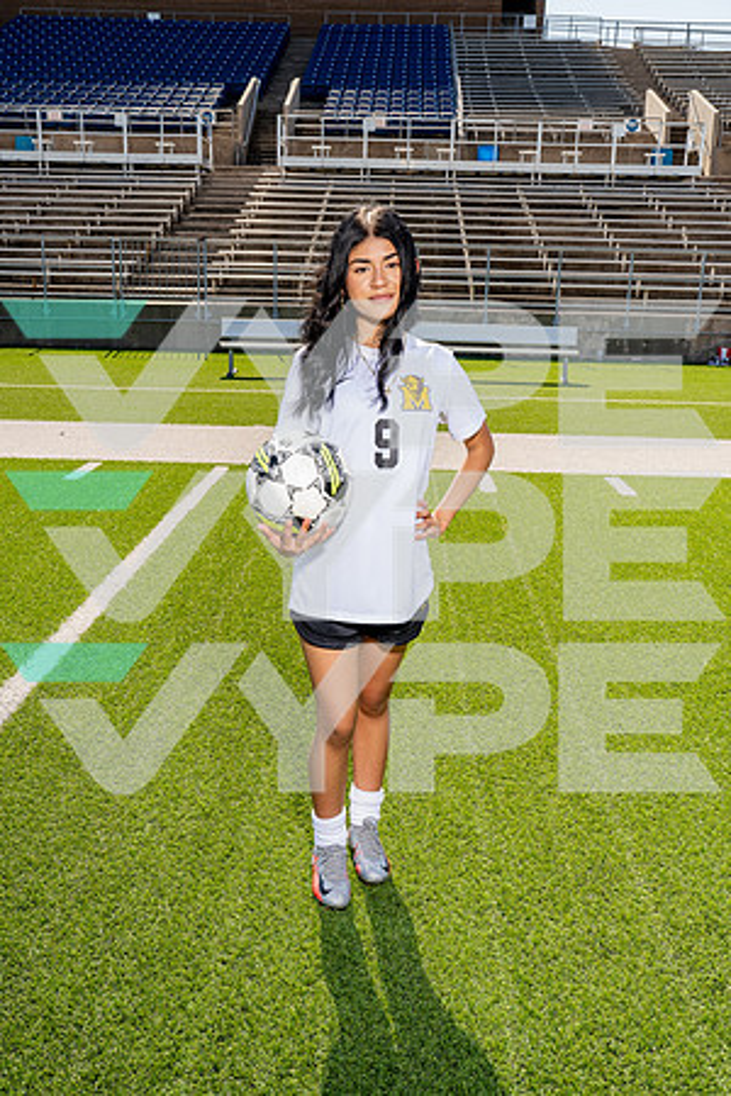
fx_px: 1036
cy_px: 548
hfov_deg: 38.9
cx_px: 366
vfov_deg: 55.8
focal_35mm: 34
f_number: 11
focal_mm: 34
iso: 320
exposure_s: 1/250
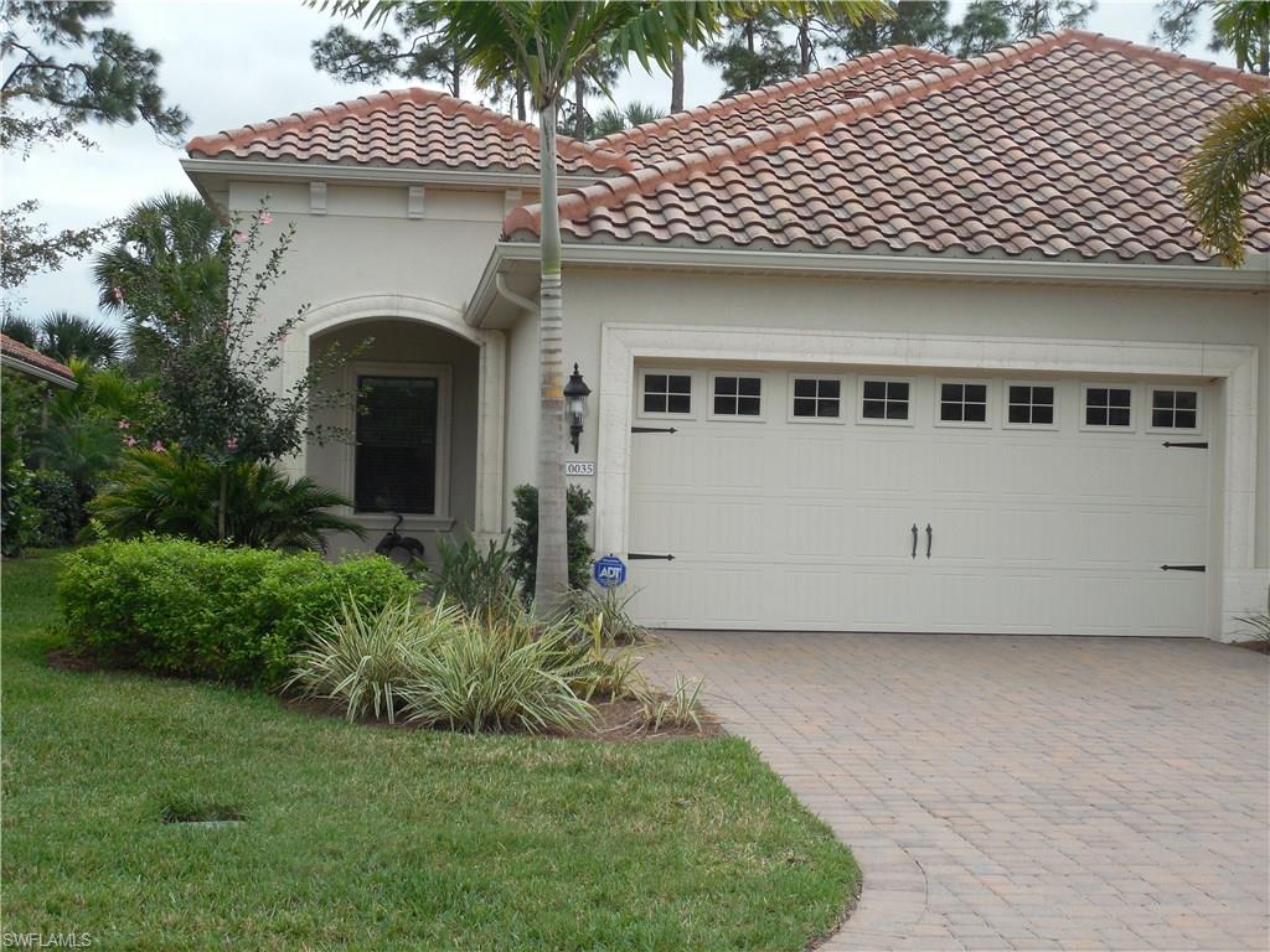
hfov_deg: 35.5
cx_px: 635
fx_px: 1981
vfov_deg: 27.0
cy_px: 476
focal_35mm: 54
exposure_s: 1/500
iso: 125
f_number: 4.2
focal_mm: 9.8
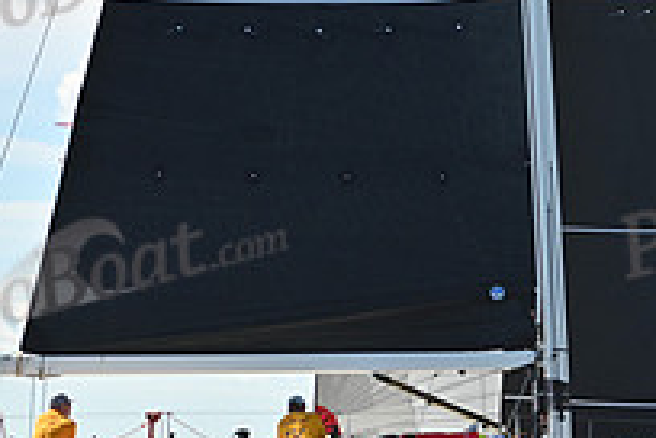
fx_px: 3626
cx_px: 457
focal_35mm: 199
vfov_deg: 6.9
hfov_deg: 10.3
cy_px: 407
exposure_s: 1/2000
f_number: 2.8
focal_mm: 70
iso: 250
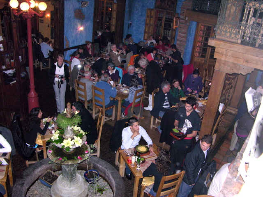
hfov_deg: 52.6
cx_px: 132
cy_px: 98
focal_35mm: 35
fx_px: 266
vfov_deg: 40.7
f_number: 2.8
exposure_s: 1/60.1
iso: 200
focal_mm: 8.9
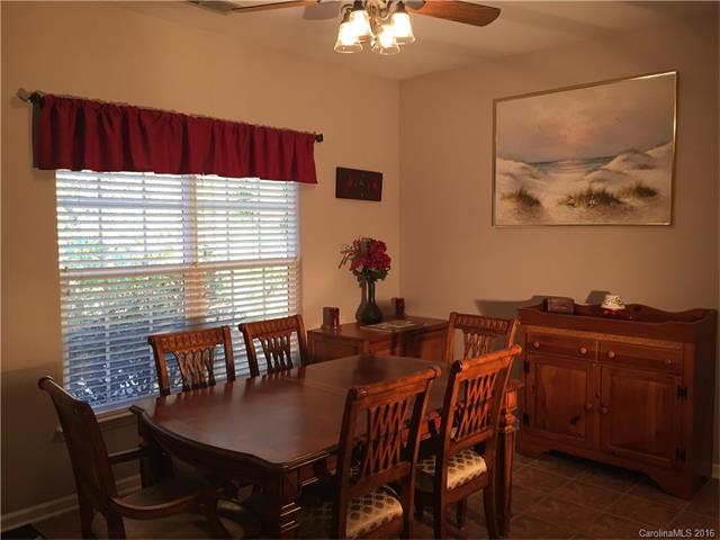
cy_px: 270
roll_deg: +0.3
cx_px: 360
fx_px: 603
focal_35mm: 29
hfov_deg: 61.7
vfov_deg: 48.2
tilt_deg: -4.2
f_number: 2.2
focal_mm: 4.15
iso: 32
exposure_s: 1/30
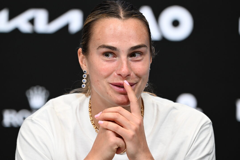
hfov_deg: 2.3
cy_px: 78
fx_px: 5974
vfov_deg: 1.5
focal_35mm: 896
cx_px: 116
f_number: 7.1
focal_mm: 840
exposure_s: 1/100
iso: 2000
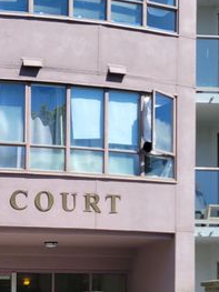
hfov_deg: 21.2
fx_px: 557
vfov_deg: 27.8
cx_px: -20
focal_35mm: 66
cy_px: 286
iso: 40
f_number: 1.8
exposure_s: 1/1517
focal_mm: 5.4
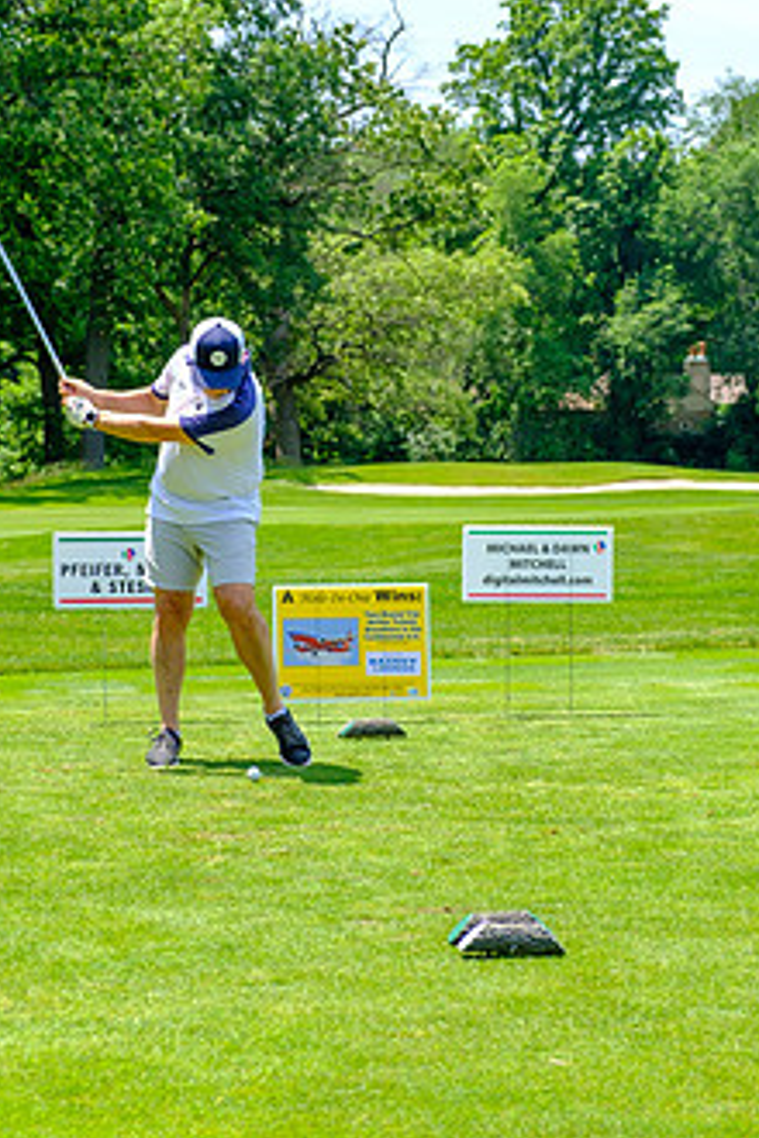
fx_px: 2973
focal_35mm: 94
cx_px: 328
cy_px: 466
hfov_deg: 14.5
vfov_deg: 21.7
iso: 200
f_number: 5
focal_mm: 46.3
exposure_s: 1/500
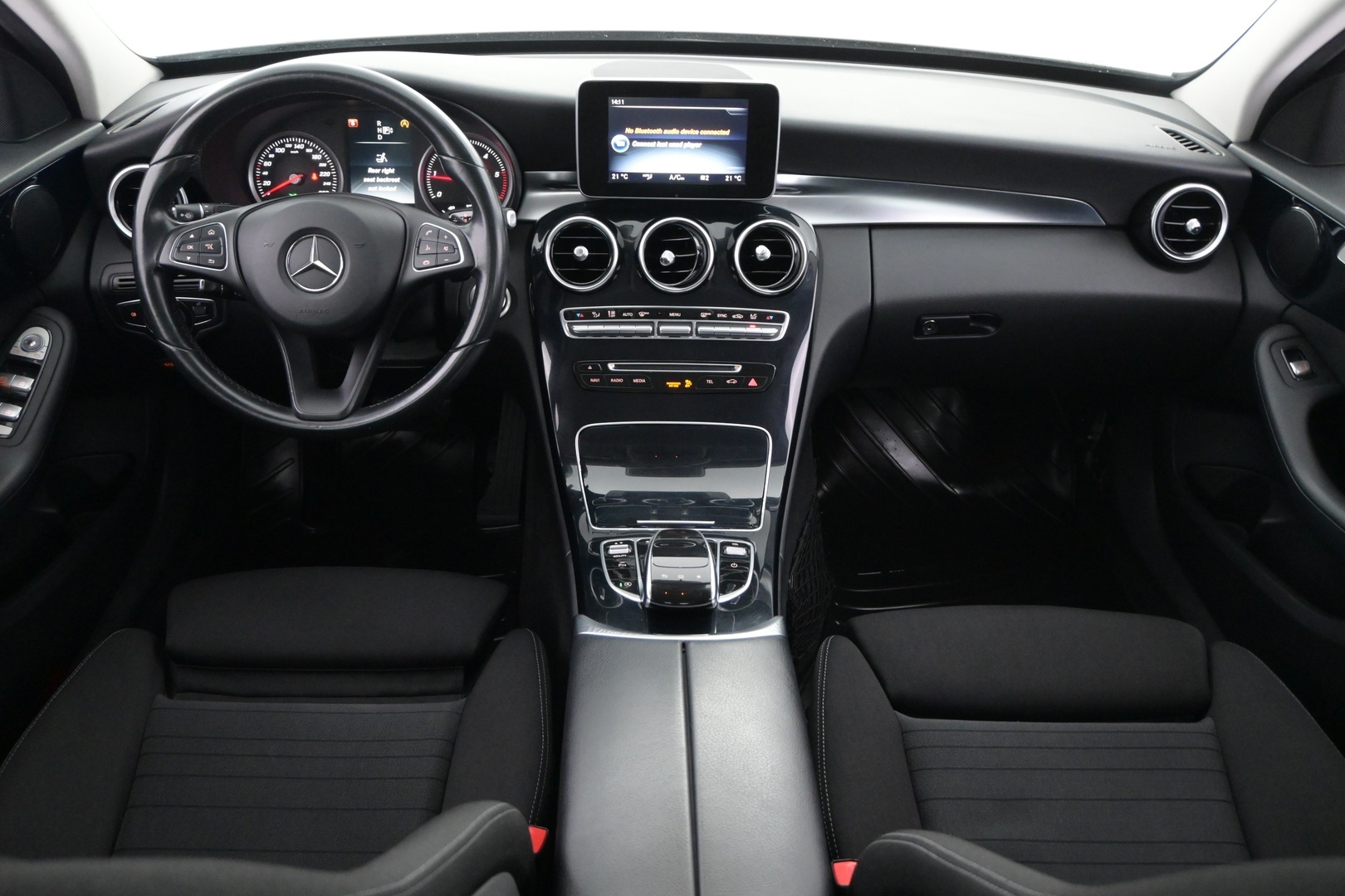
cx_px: 672
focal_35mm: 31
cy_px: 448
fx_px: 1149
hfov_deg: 60.7
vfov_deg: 42.6
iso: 4000
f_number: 3.8
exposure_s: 1/30
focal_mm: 20.5
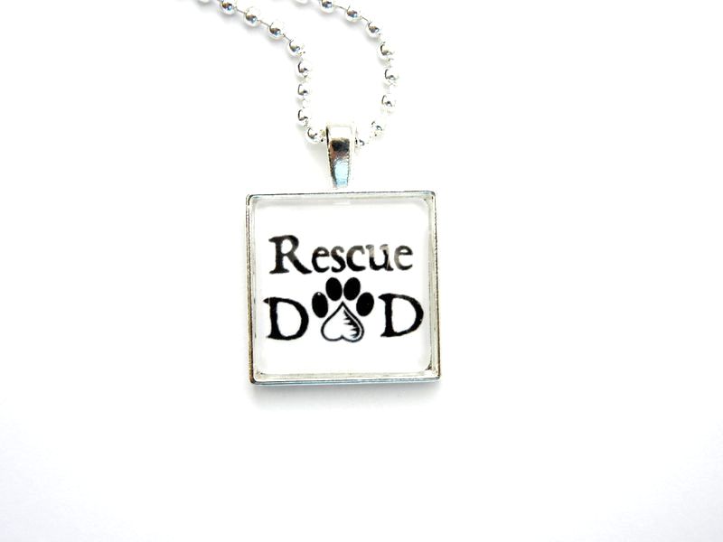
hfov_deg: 36.8
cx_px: 362
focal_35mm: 52
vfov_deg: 28.0
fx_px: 1086
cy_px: 271
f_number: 3.9
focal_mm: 9.3
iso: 266
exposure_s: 1/29.4
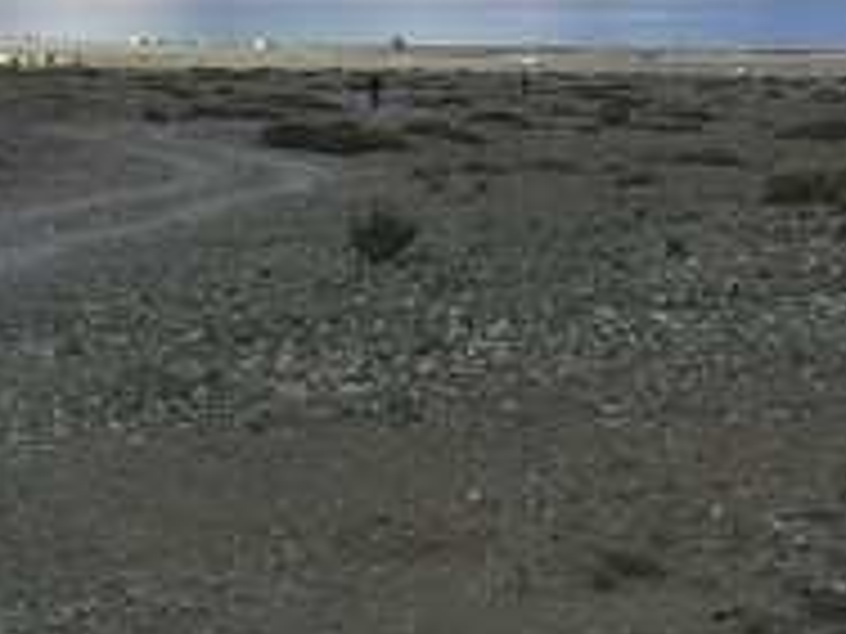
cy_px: -103
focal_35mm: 103
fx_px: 2517
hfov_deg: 18.7
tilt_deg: +1.2
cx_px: 43
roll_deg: +0.1
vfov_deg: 14.0
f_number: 2.2
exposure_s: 1/2475
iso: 32
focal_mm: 4.15
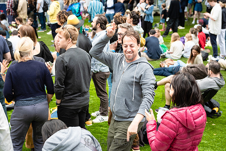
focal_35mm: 66
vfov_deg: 20.6
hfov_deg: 30.5
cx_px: 113
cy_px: 76
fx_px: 414
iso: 500
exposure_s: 1/200
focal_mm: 66
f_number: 4.5
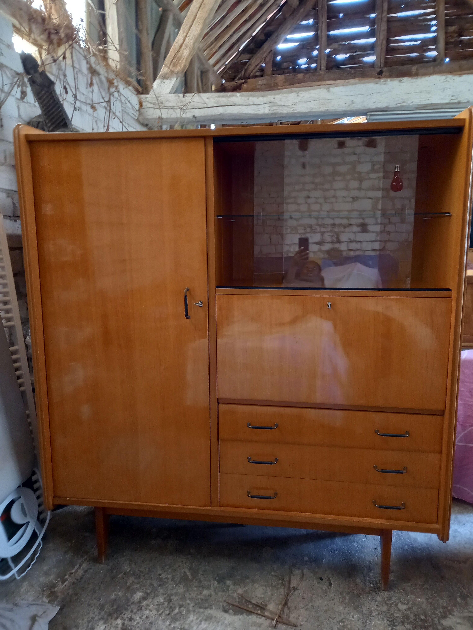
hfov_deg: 54.9
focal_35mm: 25
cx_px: 236
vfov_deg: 69.4
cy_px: 315
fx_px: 455
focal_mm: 4.6
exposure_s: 1/25
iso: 250
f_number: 2
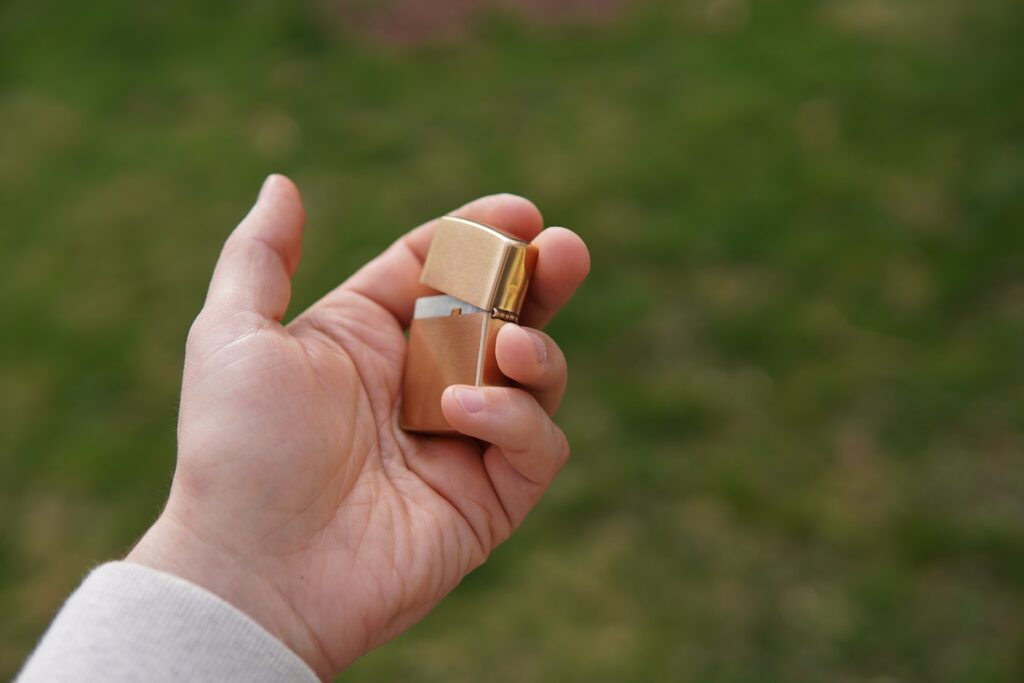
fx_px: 1280
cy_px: 342
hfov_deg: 43.6
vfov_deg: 29.9
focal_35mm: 45
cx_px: 512
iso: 100
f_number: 2.2
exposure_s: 1/1600
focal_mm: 30
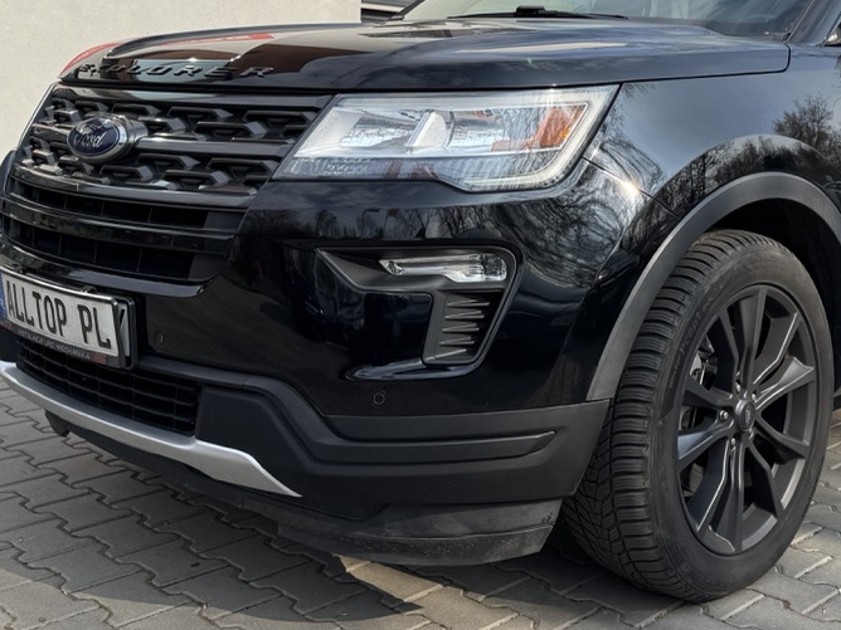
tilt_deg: -1.8
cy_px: 122
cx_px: 582
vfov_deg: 30.7
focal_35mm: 46
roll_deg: -2.5
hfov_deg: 40.6
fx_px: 1118
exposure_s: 1/3802
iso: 80
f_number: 1.78
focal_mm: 6.76
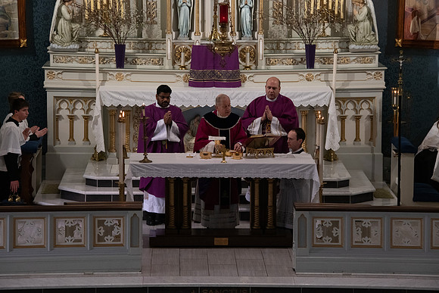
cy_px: 146
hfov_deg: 13.7
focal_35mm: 150
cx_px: 220
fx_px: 1830
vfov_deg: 9.2
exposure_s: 1/100
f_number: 10
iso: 4000
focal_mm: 150
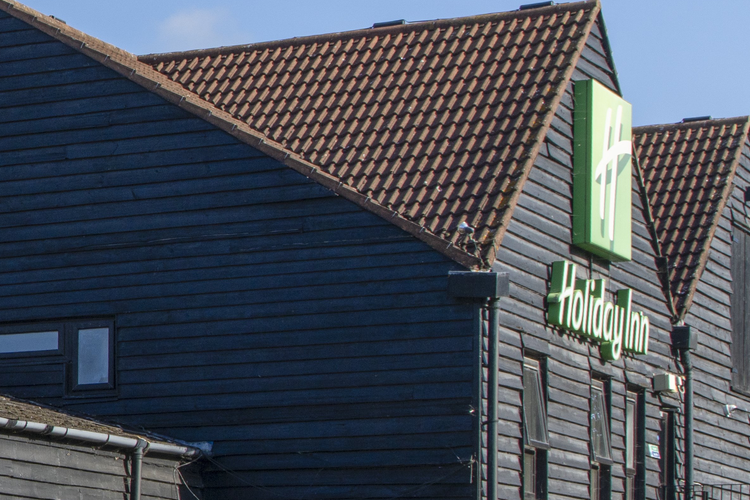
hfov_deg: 14.3
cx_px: -550
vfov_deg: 10.7
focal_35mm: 128
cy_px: 193
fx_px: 2666
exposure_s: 1/125
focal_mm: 32
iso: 125
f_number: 13
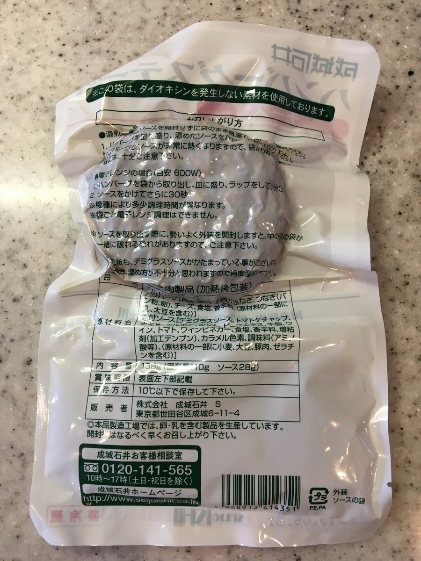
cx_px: 210
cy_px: 280
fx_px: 470
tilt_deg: -79.0
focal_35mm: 29
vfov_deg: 61.7
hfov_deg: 48.2
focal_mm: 4.15
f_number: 2.2
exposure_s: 1/30
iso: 64
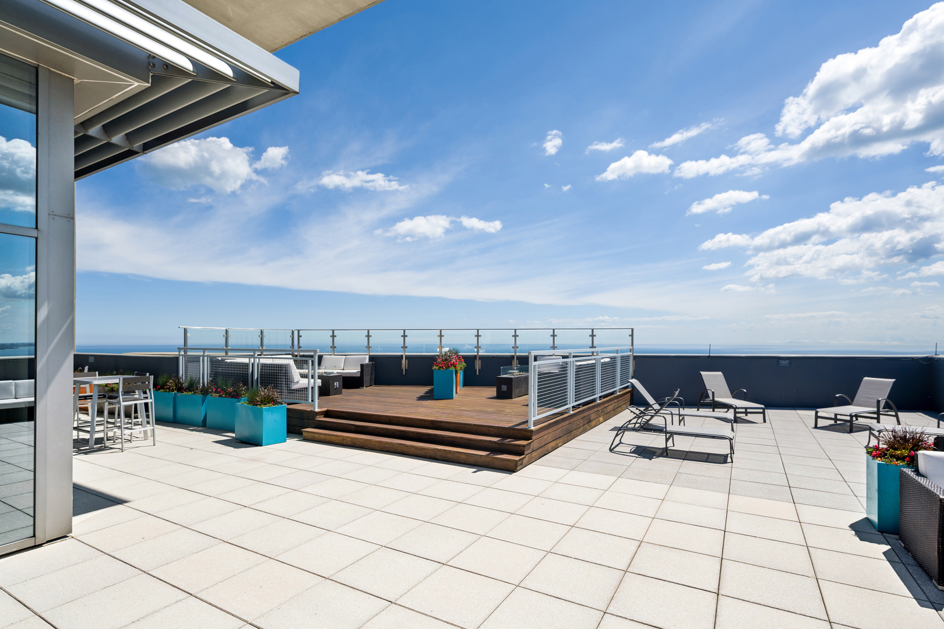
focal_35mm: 18
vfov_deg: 68.9
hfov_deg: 91.6
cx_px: 472
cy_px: 314
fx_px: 459
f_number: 8
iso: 200
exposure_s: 1/800
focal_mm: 17.5
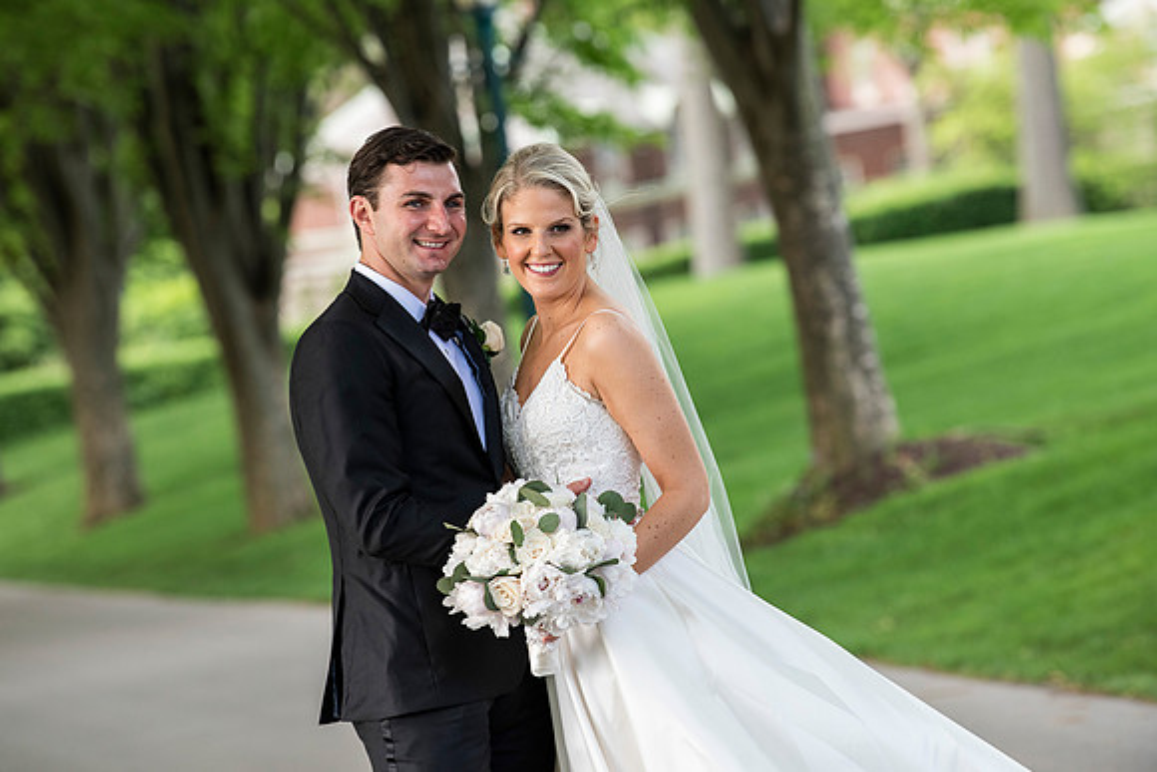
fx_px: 6429
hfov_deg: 10.3
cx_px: 578
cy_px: 386
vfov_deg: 6.9
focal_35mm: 200
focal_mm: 200
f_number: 5
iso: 800
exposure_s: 1/400
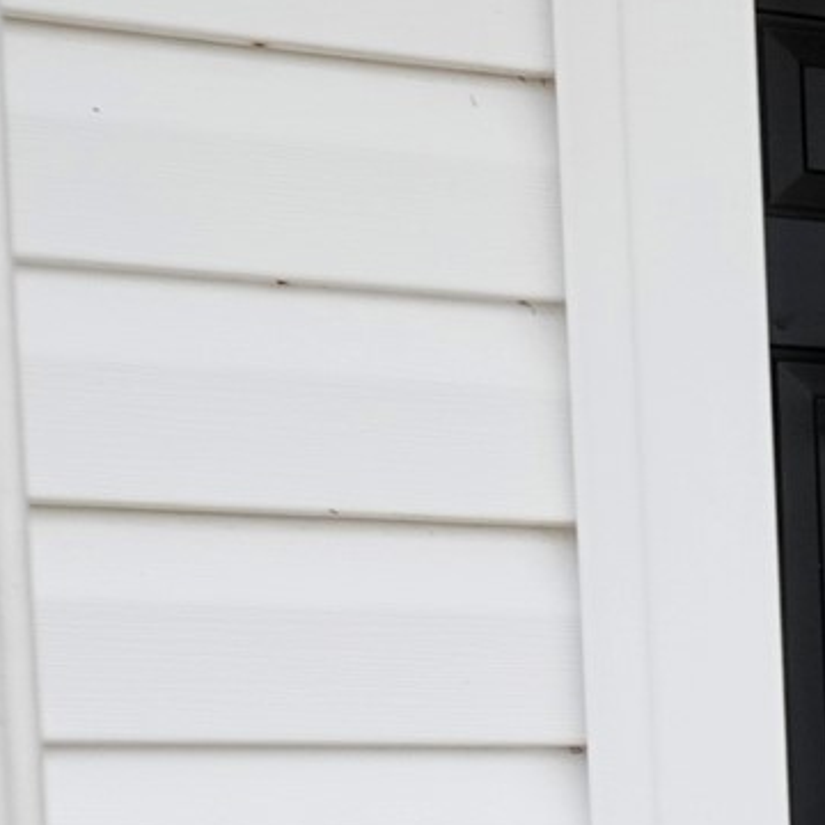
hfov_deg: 10.8
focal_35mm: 123
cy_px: 1068
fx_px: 3317
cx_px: 2299
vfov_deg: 13.7
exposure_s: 1/320
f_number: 4
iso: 100
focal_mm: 8.8
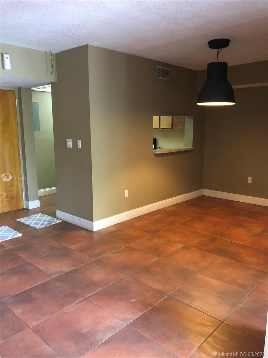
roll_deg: +1.0
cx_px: 134
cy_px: 179
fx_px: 289
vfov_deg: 63.4
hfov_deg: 49.7
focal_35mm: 28
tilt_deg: -9.4
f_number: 1.8
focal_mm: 3.99
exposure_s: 1/6
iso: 100
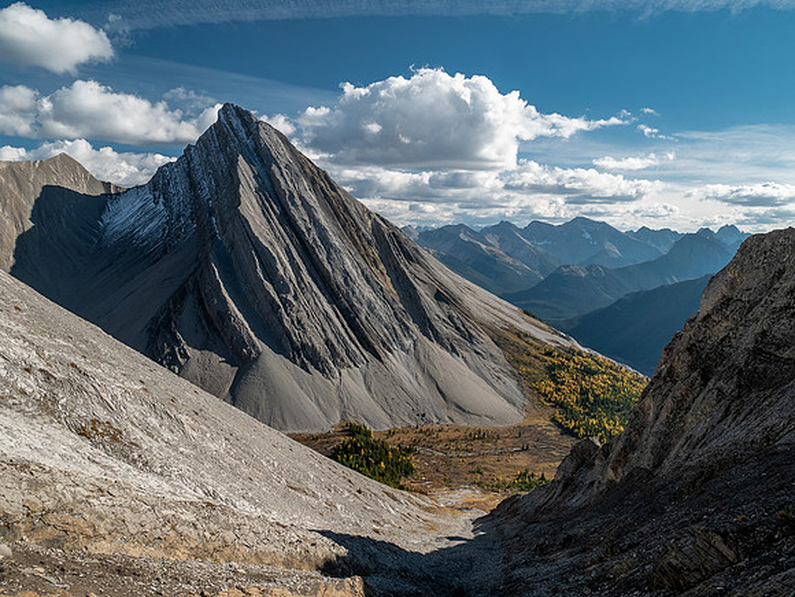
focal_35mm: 24
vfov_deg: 56.8
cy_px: 298
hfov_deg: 71.6
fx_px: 551
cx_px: 398
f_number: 8
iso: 200
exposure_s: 1/250
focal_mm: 12
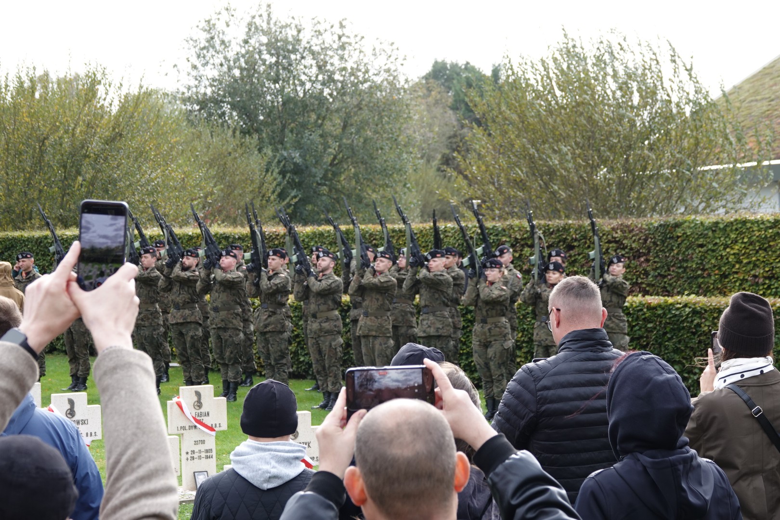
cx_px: 390
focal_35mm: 72
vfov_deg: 18.9
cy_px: 260
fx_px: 1560
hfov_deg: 28.1
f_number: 3.5
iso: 100
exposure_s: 1/160
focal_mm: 26.42
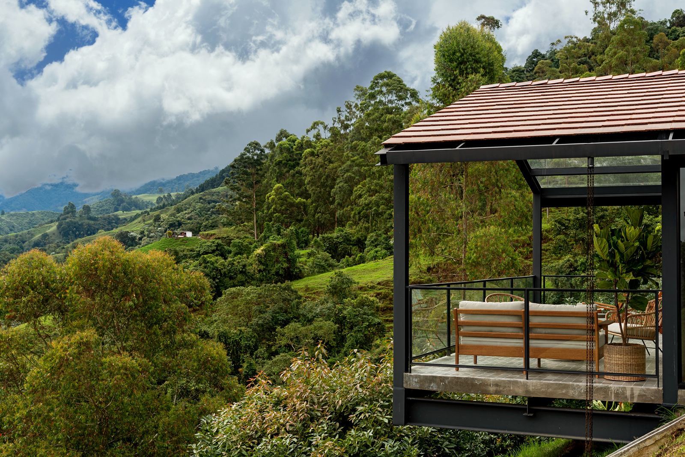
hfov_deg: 42.7
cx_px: 342
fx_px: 876
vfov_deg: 29.3
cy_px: 228
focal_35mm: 46
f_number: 8
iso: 100
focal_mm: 46
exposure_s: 1/125
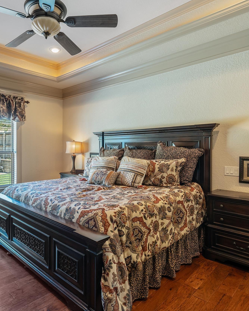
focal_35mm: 24
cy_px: 155
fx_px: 221
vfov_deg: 70.3
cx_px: 84
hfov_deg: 57.5
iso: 800
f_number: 8
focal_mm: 17
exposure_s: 1/5
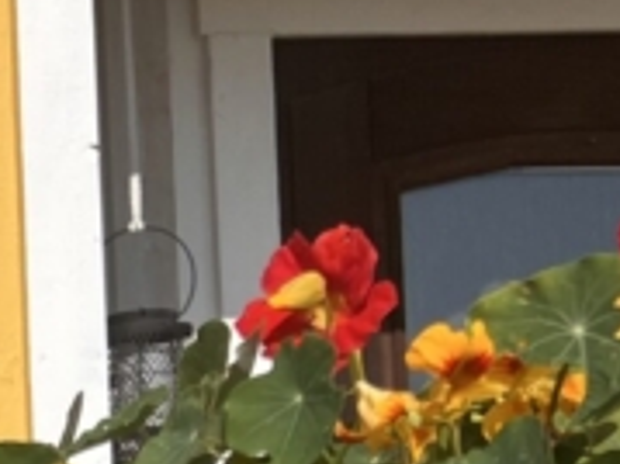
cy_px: 736
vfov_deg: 9.5
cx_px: -714
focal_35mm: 150
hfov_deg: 11.5
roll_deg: +2.8
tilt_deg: +2.3
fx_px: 2685
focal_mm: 5.7
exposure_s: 1/9434
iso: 50
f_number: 1.5
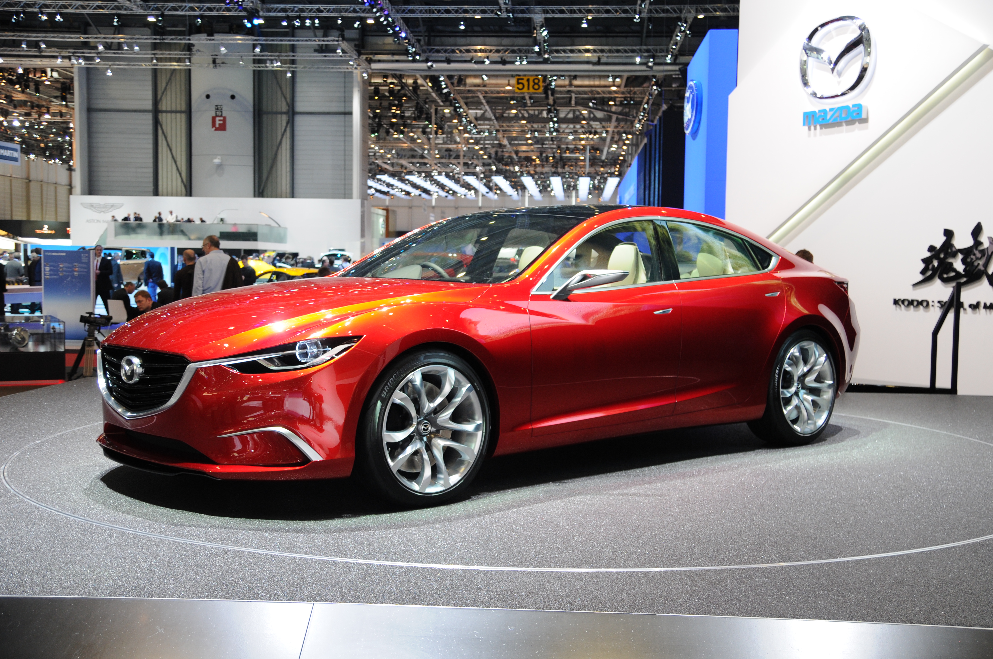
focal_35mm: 40
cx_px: 496
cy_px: 330
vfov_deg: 32.9
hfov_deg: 48.0
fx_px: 1116
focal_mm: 27
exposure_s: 1/90
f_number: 4.8
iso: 400
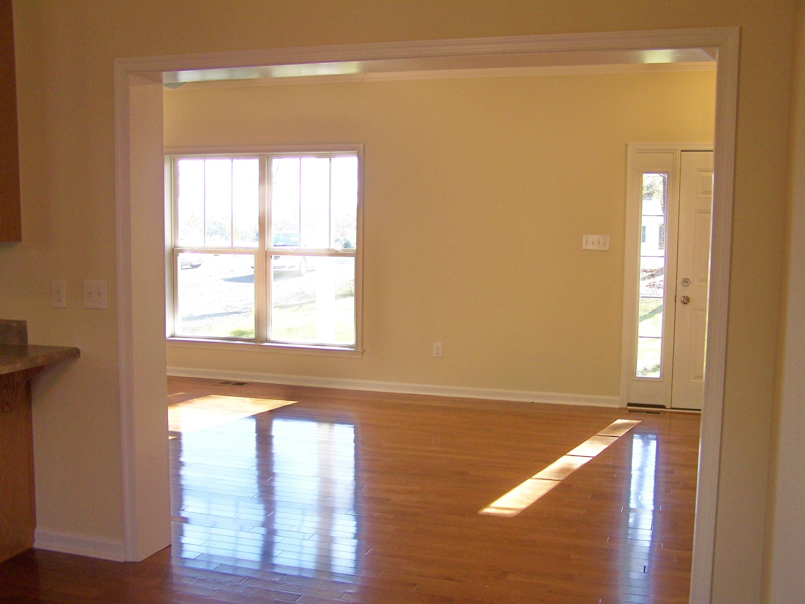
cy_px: 302
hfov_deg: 49.0
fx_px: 884
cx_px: 402
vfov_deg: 37.7
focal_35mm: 38
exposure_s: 1/60
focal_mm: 6.3
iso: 64
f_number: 2.8
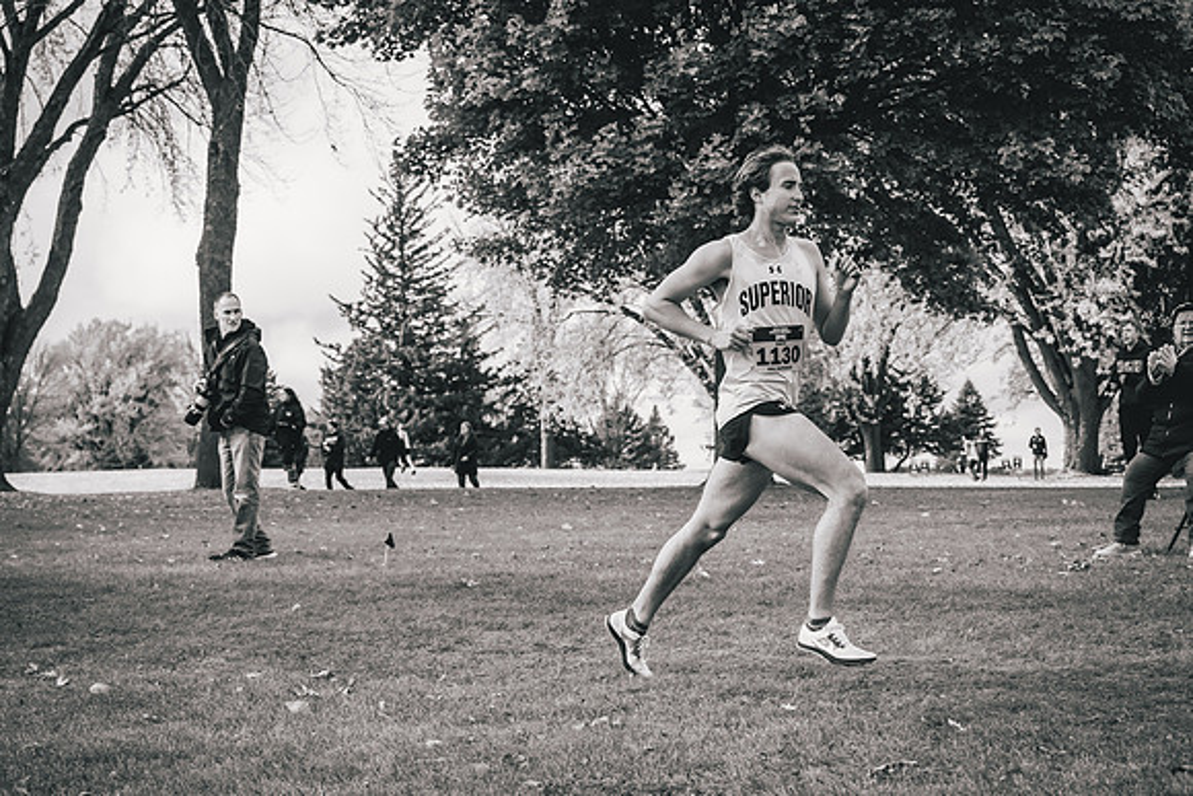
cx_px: 596
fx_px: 2108
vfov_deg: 21.4
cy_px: 398
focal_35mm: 64
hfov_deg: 31.6
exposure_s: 1/1000
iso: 400
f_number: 6.3
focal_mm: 63
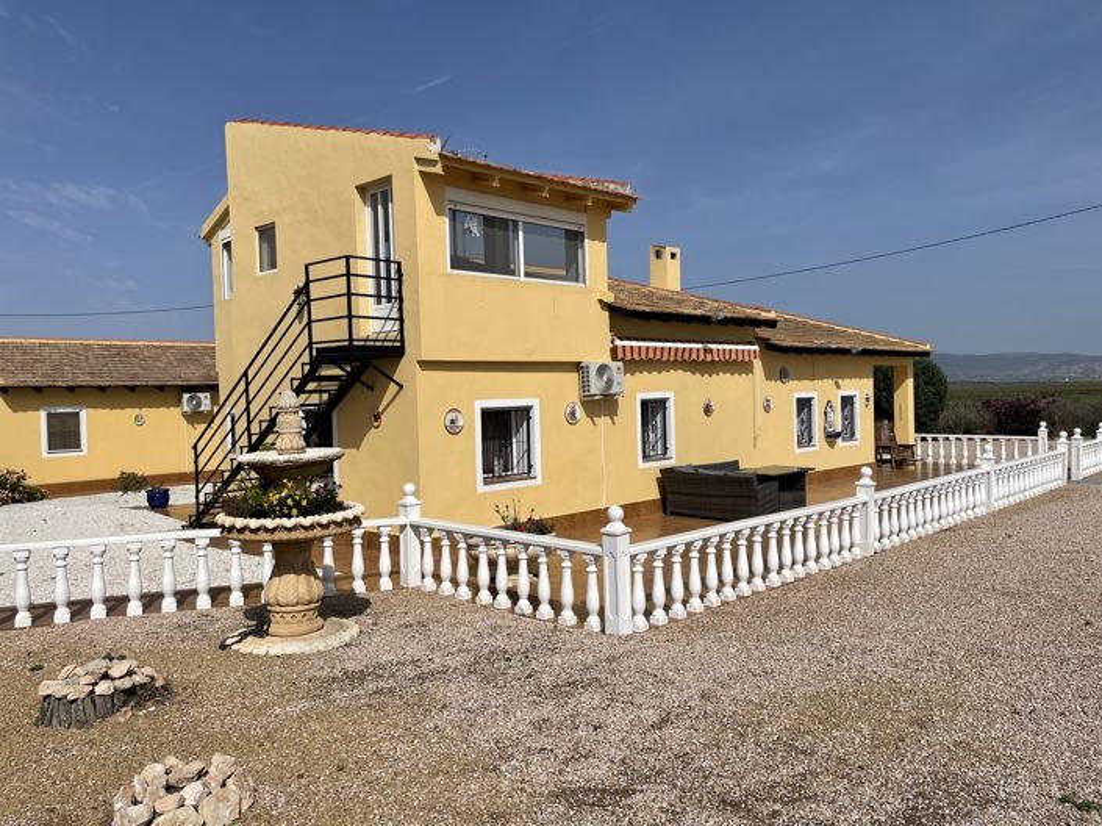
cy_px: 413
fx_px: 827
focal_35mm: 26
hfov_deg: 67.3
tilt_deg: -0.6
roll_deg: +2.1
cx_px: 551
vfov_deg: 53.0
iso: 32
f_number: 1.6
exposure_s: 1/9804
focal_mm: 4.2
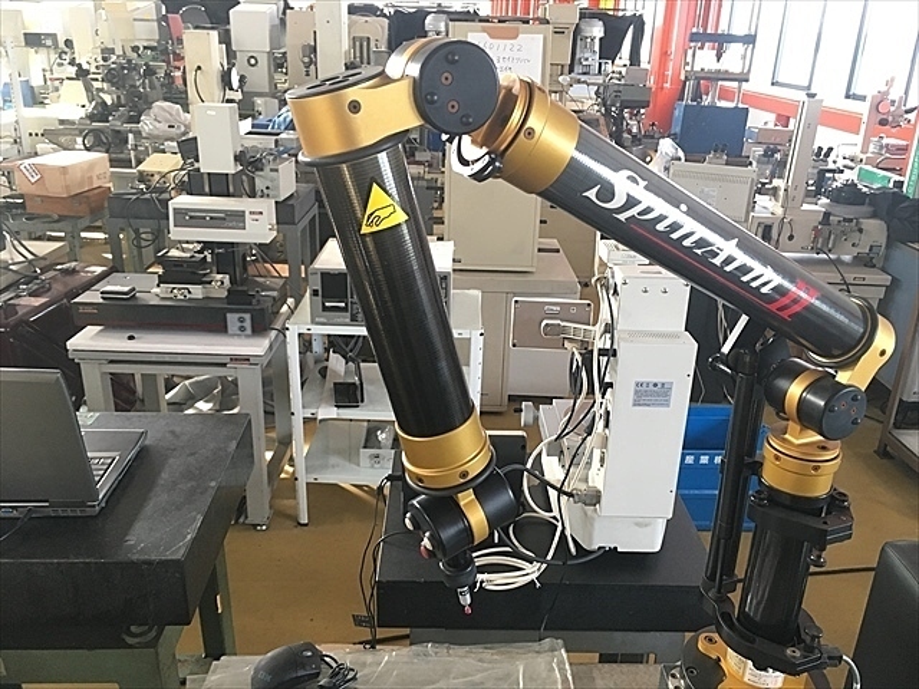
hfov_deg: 61.7
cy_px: 344
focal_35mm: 29
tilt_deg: -21.6
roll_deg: -1.6
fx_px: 770
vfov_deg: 48.2
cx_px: 460
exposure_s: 1/30
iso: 125
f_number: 2.2
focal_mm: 4.15
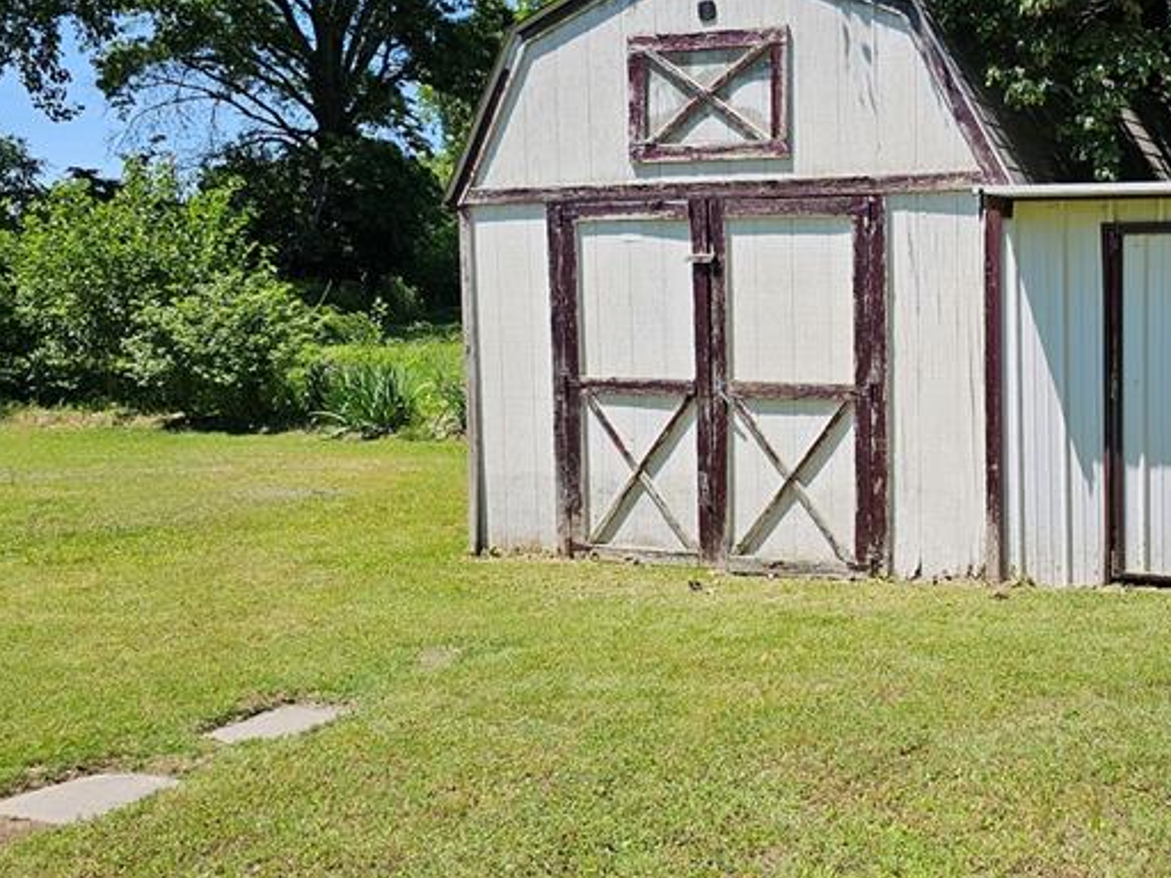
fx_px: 1556
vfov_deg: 31.5
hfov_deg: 39.9
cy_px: 416
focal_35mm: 46
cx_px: 908
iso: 10
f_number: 1.7
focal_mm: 6.3
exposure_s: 1/792
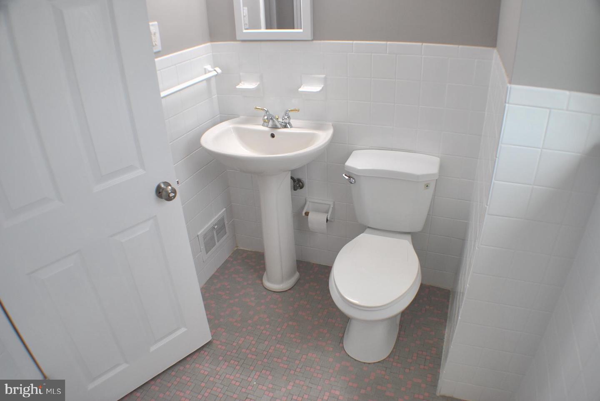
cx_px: 300
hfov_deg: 61.9
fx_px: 501
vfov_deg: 43.7
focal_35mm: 30
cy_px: 200
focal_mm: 20
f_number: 3.8
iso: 200
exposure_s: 1/40
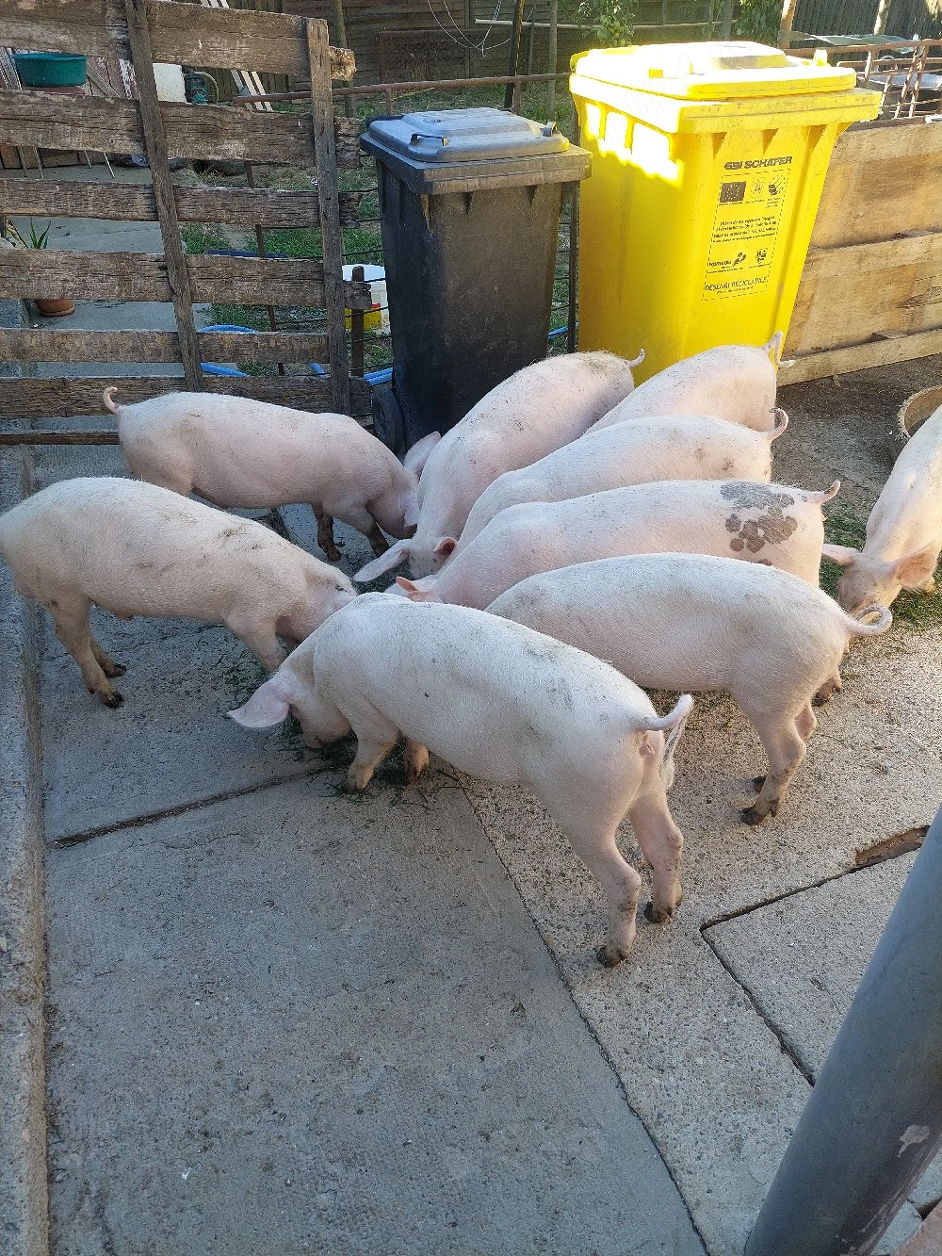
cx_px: 471
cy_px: 628
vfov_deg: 71.6
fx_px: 871
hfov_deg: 56.8
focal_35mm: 24
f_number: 1.8
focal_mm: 5.23
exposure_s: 1/161
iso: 40
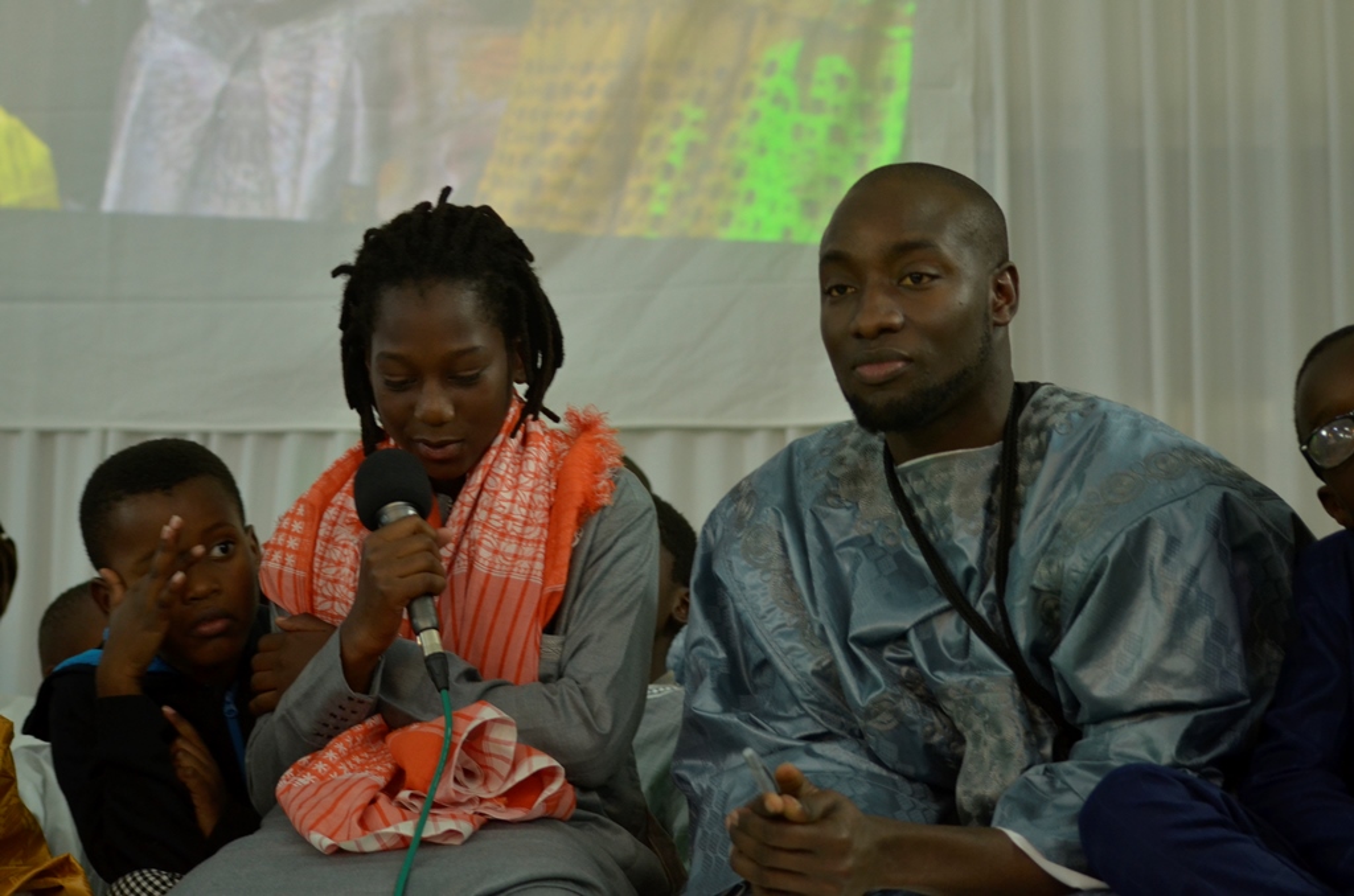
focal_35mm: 105
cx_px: 677
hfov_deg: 19.5
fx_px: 3941
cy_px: 448
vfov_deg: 13.0
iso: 640
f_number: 4
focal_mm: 70
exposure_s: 1/50
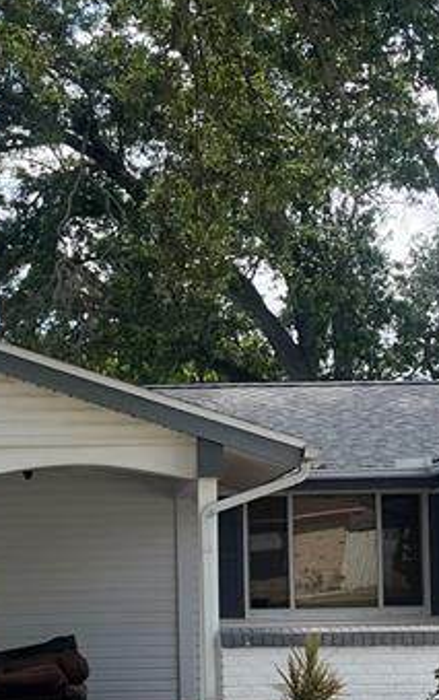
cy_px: 496
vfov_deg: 24.7
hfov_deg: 15.7
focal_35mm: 83
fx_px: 1586
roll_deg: +1.5
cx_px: 171
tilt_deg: +2.6
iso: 50
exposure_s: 1/1776
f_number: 1.6
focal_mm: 5.1
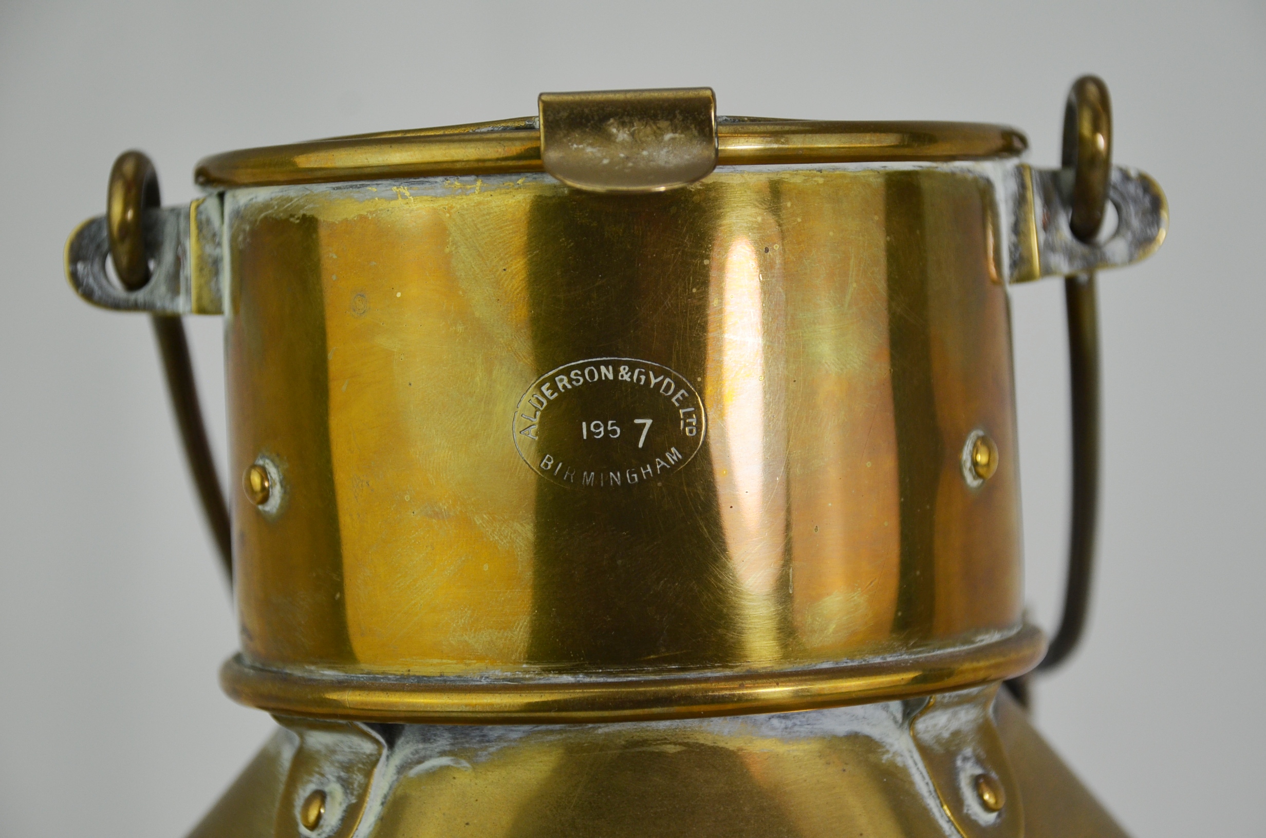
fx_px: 3685
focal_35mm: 105
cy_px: 419
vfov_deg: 13.0
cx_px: 633
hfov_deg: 19.5
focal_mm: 70
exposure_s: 1/500
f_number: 5.6
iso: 360
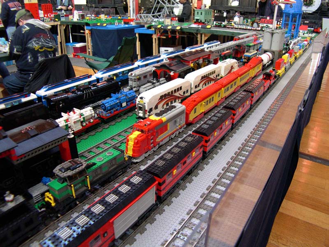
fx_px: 361
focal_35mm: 38
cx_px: 164
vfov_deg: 37.7
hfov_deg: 49.0
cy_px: 124
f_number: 2.8
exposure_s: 1/40.6
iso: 400
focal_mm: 8
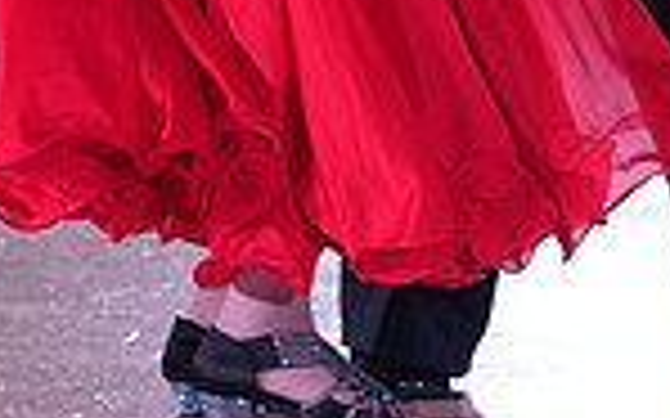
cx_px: 591
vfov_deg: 3.7
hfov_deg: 5.9
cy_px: -566
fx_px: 6443
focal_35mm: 353
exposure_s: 1/250
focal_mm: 89
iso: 2500
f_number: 5
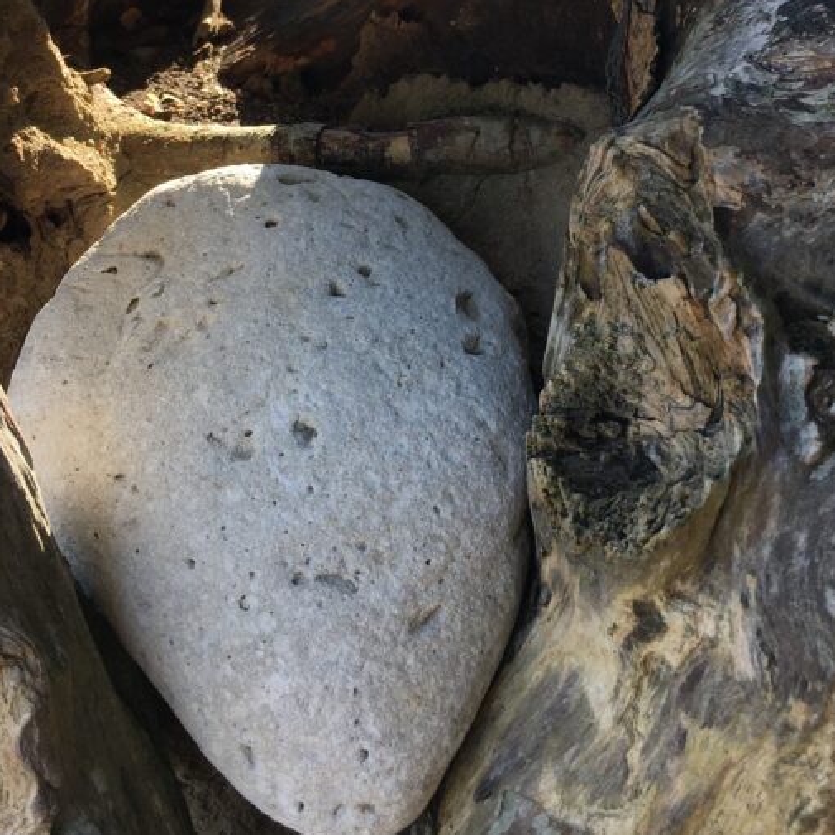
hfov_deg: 32.8
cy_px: 103
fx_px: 1419
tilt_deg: -14.5
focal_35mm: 52
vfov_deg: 31.4
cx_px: 446
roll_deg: +3.1
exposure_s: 1/416
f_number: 2.2
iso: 25
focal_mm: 4.15
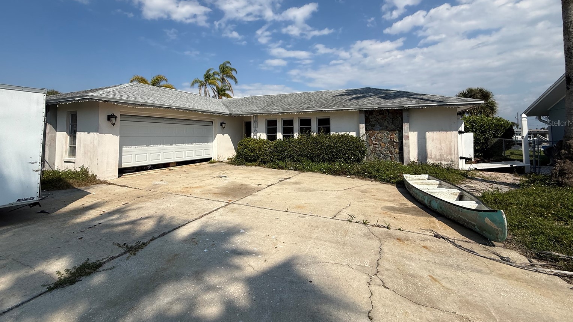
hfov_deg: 99.4
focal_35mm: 16
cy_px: 123
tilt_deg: +2.6
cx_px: 282
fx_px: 243
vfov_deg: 66.2
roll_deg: -0.9
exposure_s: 1/4149
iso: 50
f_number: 2.2
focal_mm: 2.22
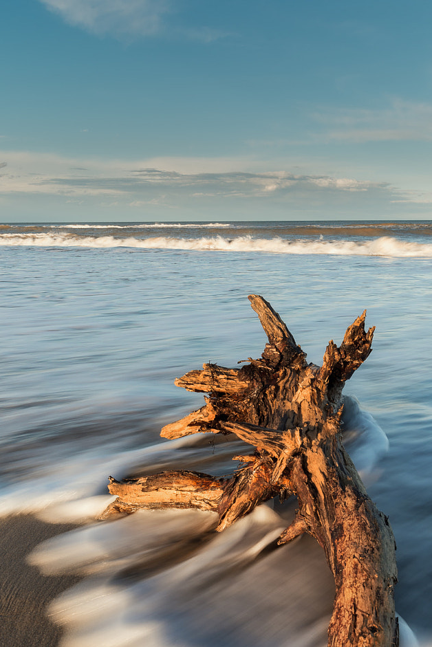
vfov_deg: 54.1
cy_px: 457
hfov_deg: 38.4
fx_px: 612
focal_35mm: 34
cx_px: 295
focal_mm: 20
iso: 100
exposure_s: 1/10
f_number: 11
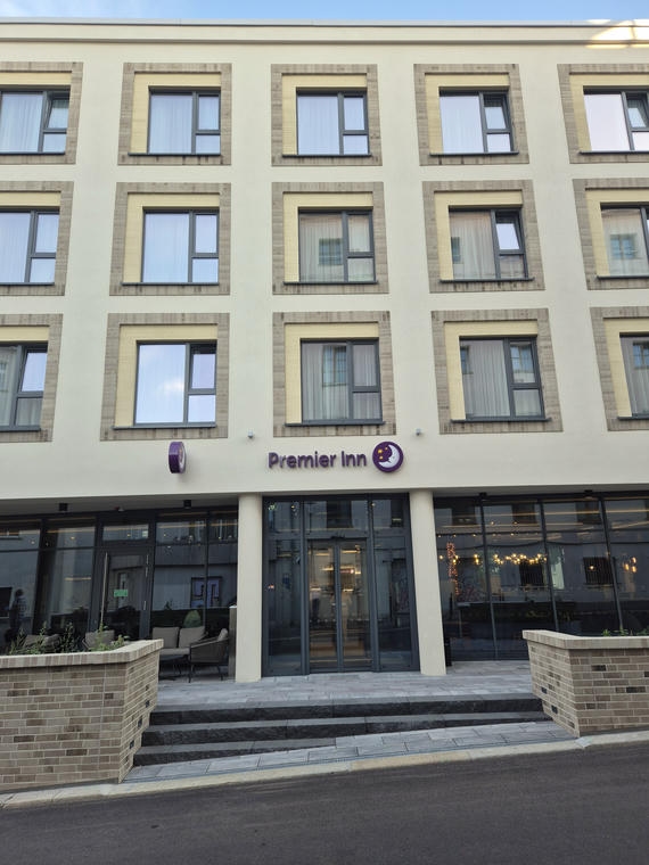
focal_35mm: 23
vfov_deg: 73.9
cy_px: 432
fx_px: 575
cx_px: 324
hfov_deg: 58.9
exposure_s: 1/230
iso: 25
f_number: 1.8
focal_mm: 5.4
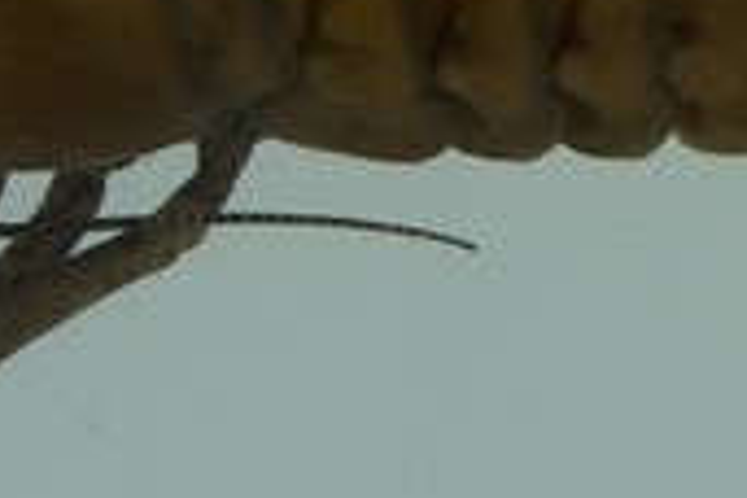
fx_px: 8714
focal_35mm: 420
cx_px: 1171
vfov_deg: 3.3
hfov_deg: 4.9
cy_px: -273
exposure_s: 1/100
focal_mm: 60
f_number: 9
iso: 50
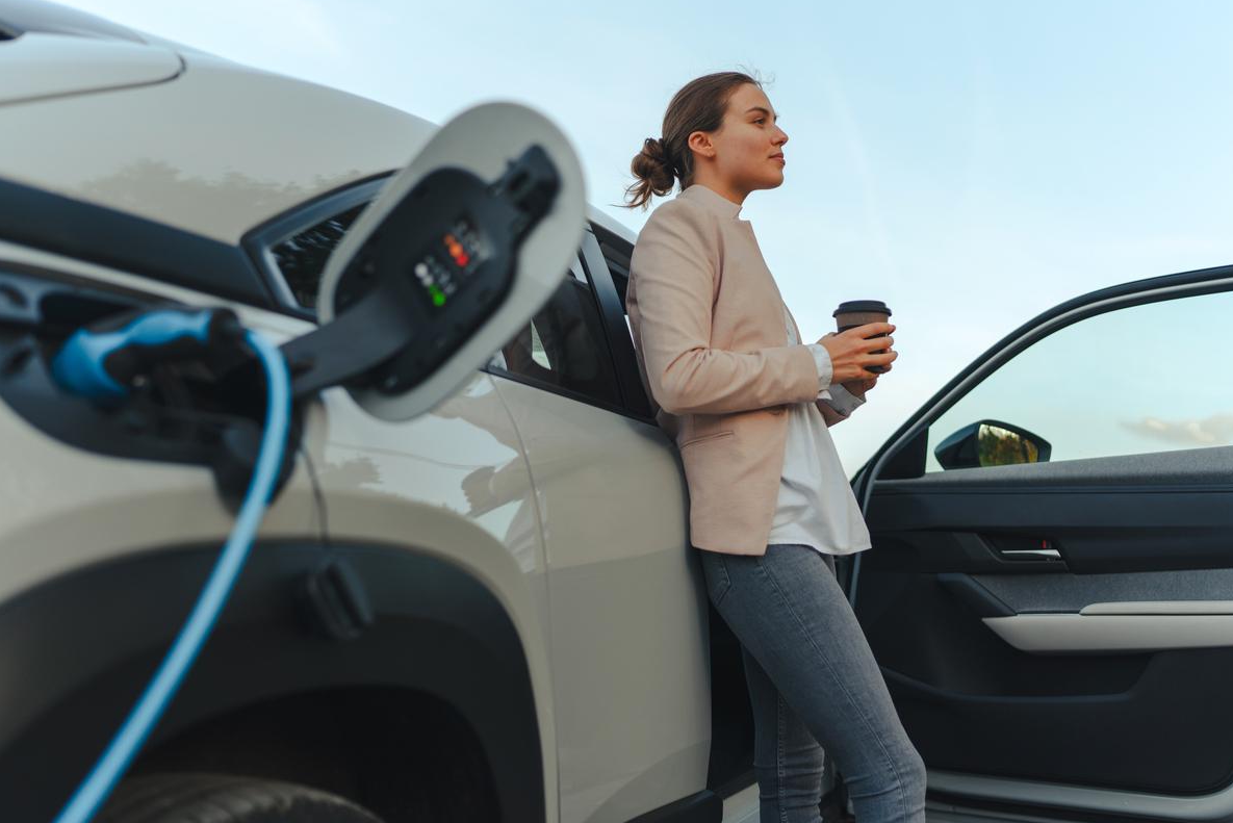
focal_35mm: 37
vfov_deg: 36.0
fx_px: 1268
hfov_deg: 51.9
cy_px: 392
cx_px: 615
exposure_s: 1/1000
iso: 100
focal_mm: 35
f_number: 1.8
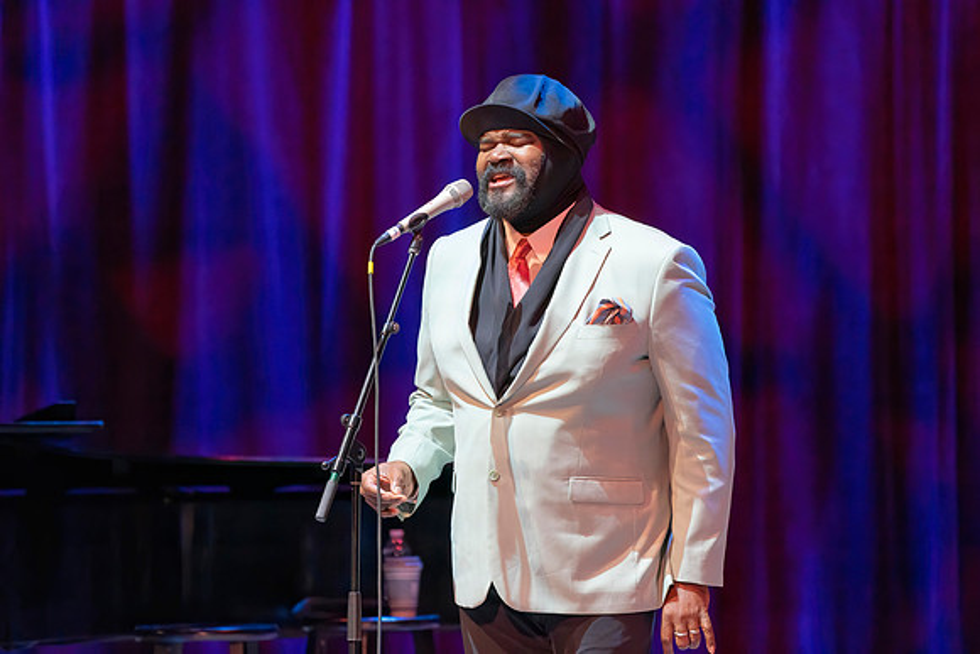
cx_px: 490
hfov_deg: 5.8
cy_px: 327
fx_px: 9747
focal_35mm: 358
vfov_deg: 3.8
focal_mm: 358
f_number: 5.6
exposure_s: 1/320
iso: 5000
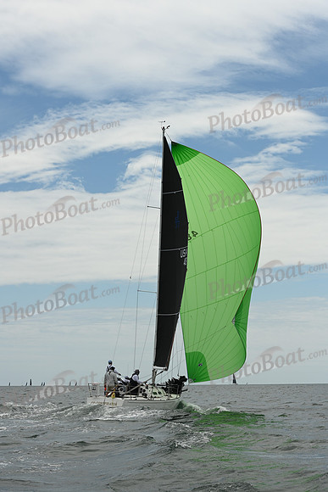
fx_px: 1093
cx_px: 164
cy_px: 246
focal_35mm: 80
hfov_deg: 17.1
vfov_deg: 25.4
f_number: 11
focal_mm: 80
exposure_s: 1/1000
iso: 320
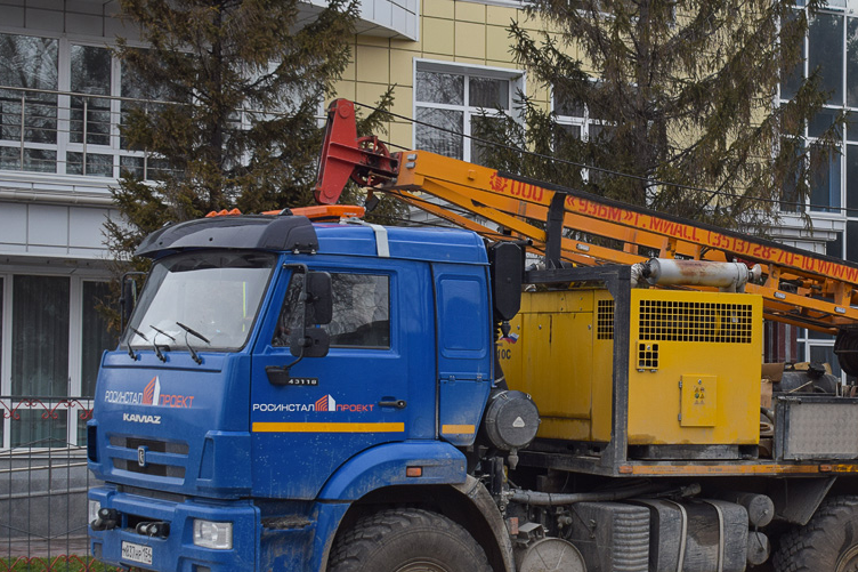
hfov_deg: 24.0
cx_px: 623
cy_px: 338
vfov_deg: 16.3
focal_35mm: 84
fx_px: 1997
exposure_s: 1/125
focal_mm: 35
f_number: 5.6
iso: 200
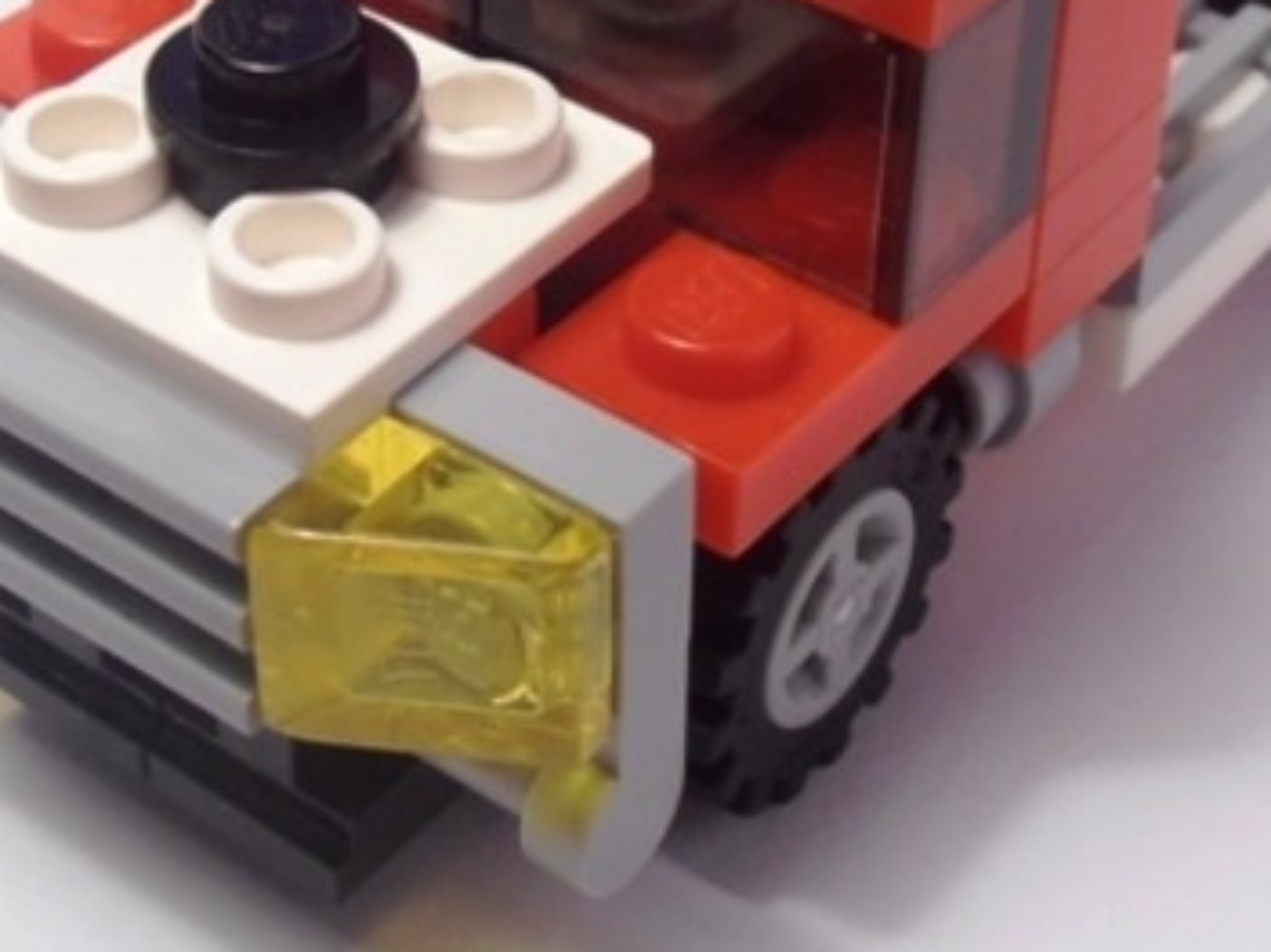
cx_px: 619
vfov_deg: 15.3
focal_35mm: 95
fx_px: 3487
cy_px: 67
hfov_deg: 20.7
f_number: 3.9
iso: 80
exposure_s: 1/50
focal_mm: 6.61
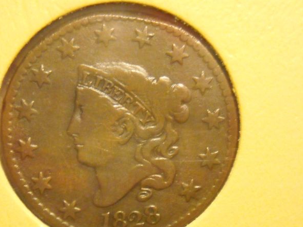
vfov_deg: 11.9
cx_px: 130
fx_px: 1094
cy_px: 126
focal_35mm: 125
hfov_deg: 15.8
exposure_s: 1/47
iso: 800
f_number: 4.7
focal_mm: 17.1
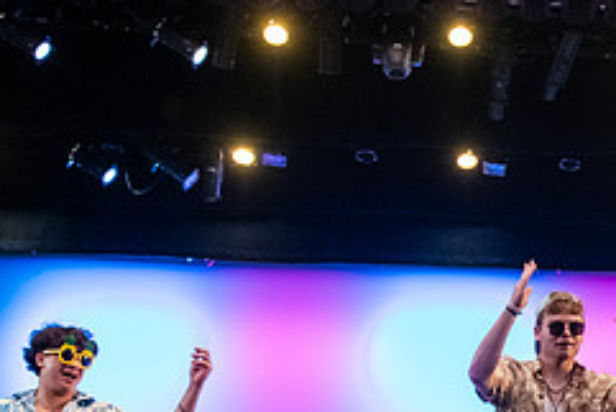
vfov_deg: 20.6
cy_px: 357
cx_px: 560
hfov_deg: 29.6
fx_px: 1113
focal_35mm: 65
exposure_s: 1/320
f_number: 3.2
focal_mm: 27
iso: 4000
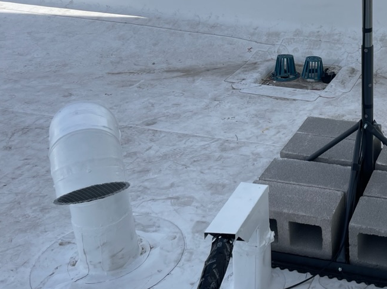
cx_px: 353
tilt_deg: -21.7
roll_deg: +0.7
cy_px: 60
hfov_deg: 35.2
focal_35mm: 51
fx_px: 570
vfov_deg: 28.0
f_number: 1.6
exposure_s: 1/3559
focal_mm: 5.1
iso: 32
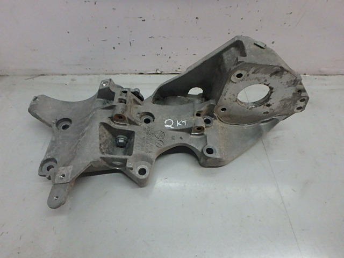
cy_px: 129
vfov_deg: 63.4
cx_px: 172
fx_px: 209
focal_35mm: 21
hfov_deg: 79.0
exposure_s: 1/200
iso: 800
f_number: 3.5
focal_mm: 3.7
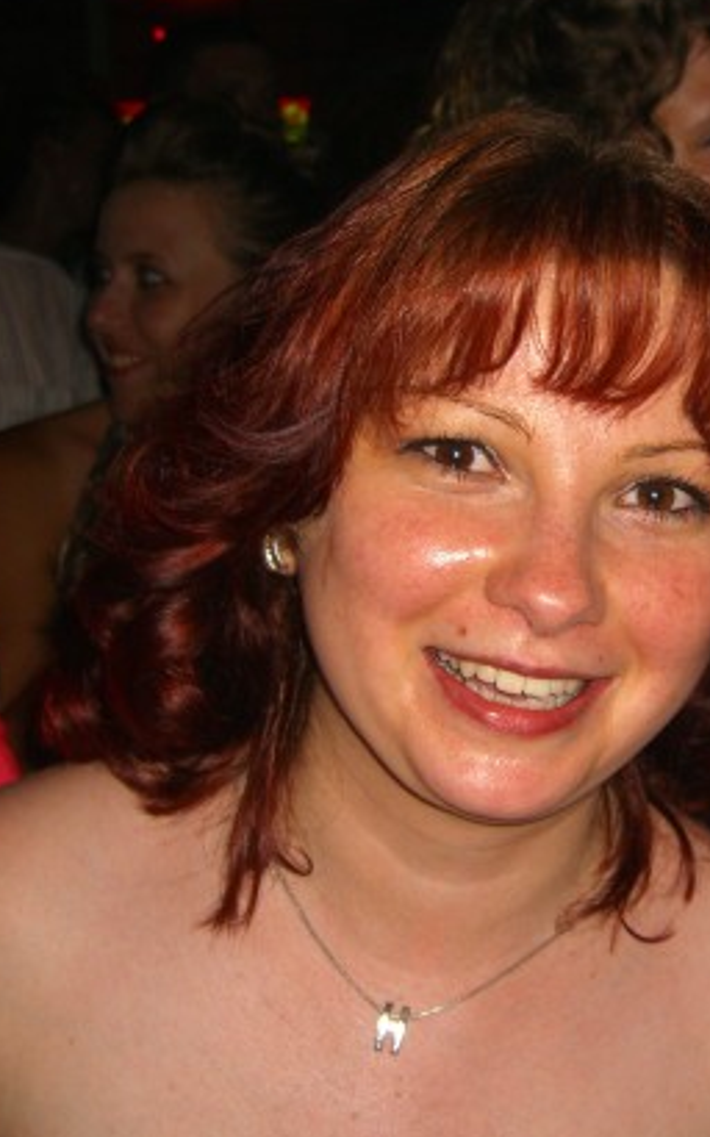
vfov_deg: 34.5
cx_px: 655
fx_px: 1828
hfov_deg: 21.4
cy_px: 538
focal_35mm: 59
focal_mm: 7.9
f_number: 2.8
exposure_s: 1/60
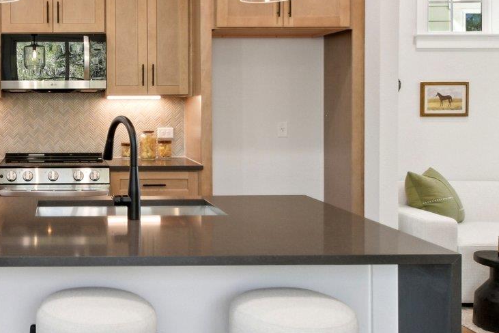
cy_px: 79
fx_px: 582
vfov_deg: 31.3
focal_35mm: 42
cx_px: 73
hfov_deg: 43.3
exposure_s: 1/25
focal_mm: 10
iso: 400
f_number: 8
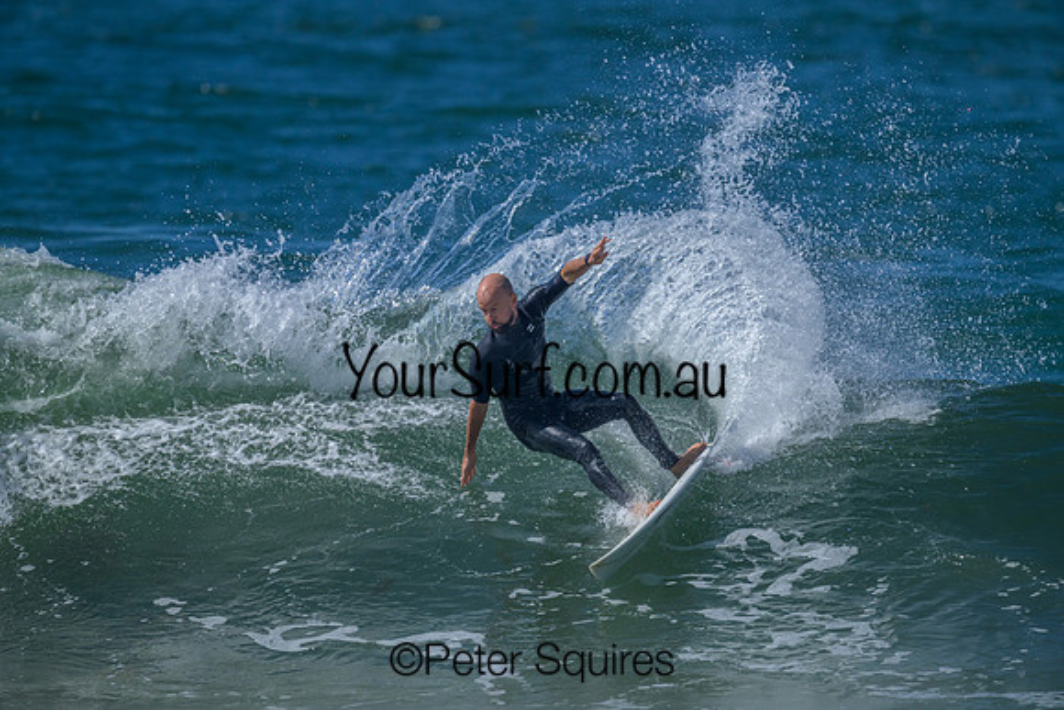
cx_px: 532
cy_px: 355
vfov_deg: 1.2
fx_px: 33108
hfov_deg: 1.8
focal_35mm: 1120
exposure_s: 1/4000
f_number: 9
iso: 1100
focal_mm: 1120
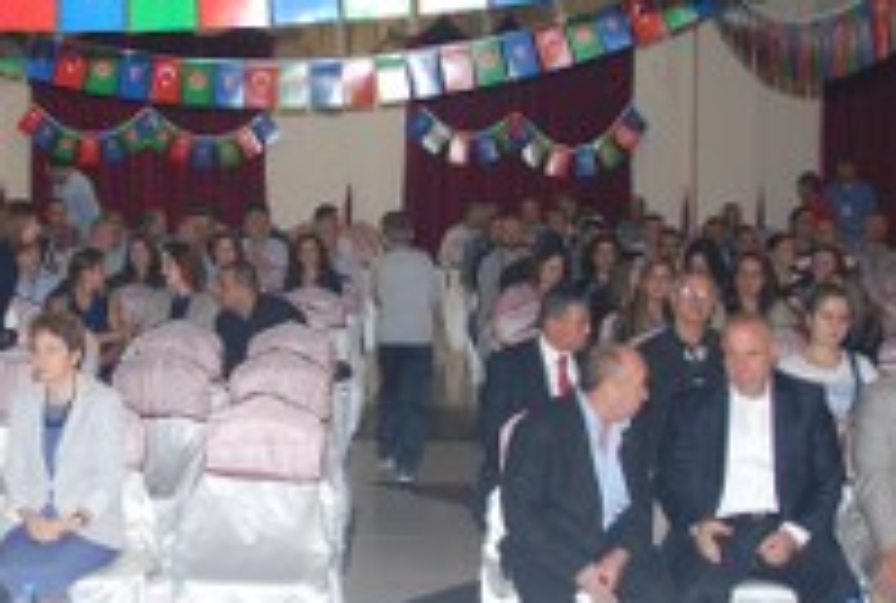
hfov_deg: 34.6
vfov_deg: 23.8
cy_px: 207
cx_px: 288
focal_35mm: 57
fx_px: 1423
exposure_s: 1/60
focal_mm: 18
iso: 200
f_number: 4
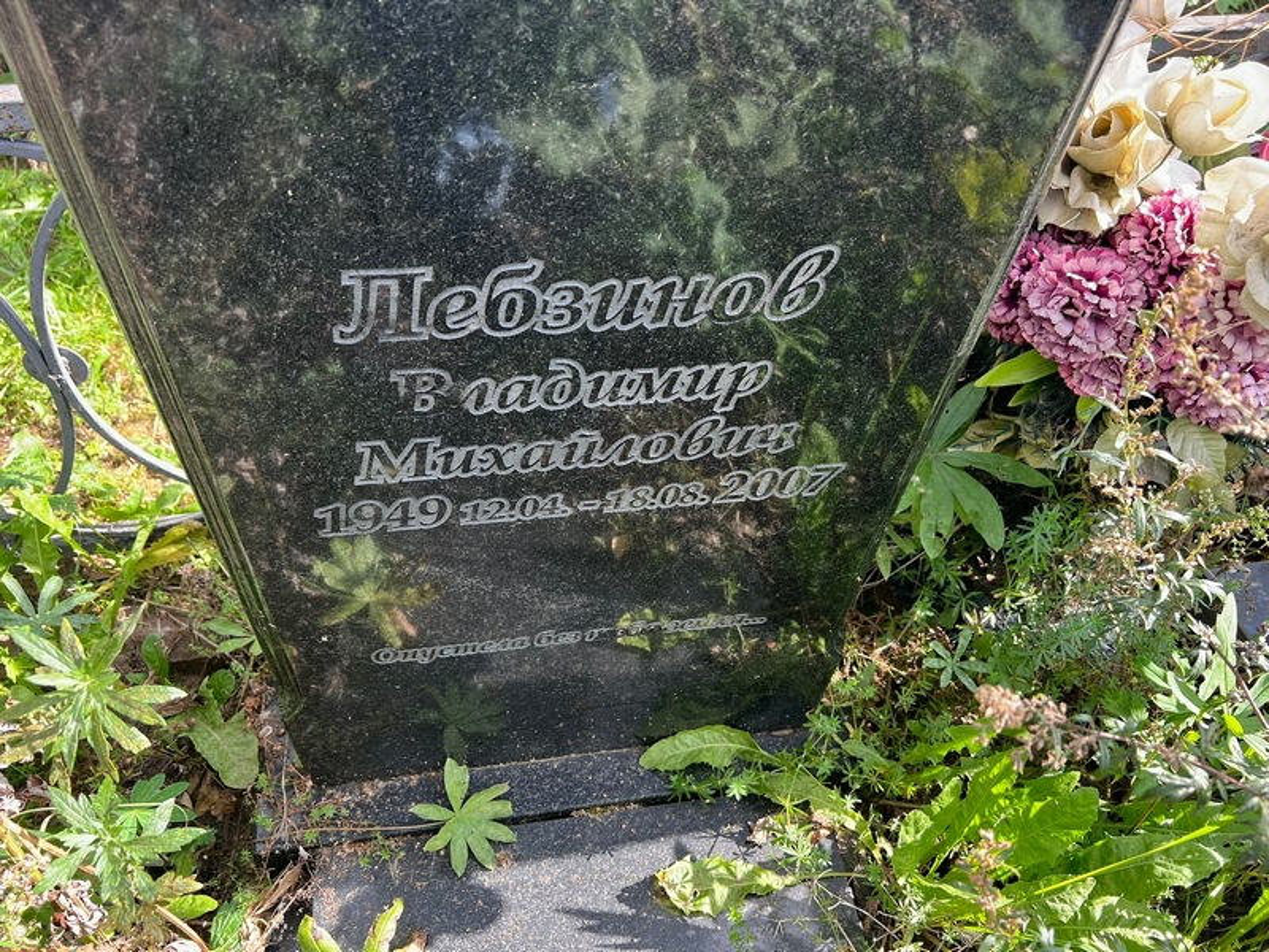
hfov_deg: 67.3
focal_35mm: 26
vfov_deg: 53.1
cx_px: 634
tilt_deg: -49.0
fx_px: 953
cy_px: 476
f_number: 1.5
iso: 50
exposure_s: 1/308
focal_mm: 5.7
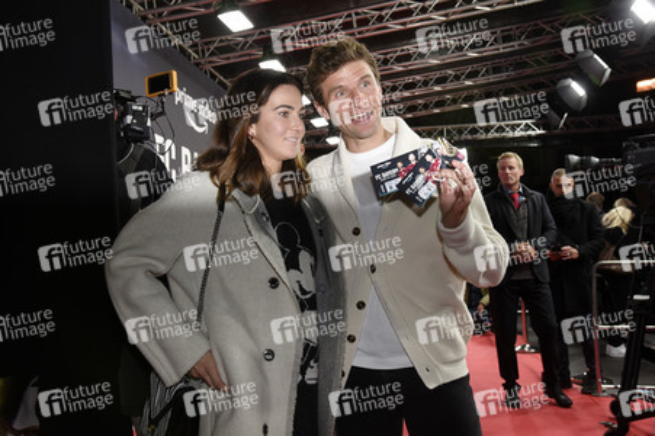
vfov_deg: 35.0
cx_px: 328
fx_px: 691
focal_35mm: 38
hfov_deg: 50.7
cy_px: 218
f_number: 6.3
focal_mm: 38
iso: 1000
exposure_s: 1/125
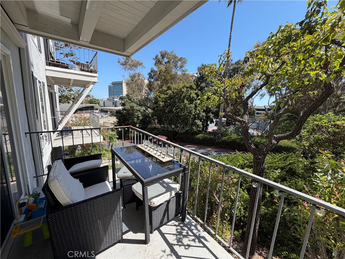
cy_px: 130
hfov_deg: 102.1
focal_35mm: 14
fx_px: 140
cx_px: 172
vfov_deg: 85.7
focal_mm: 2.22
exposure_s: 1/734
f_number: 2.2
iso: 40
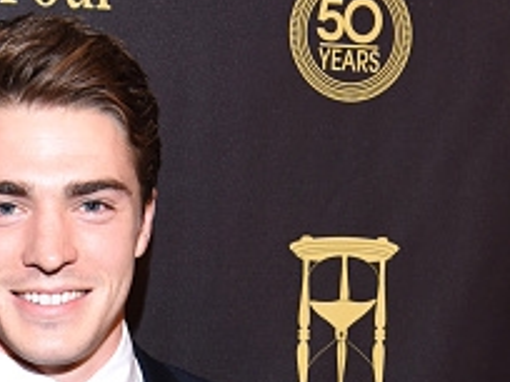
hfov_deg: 19.7
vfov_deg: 13.7
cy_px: 662
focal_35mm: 98
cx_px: 69
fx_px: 1444
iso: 1600
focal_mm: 35
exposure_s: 1/200
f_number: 8
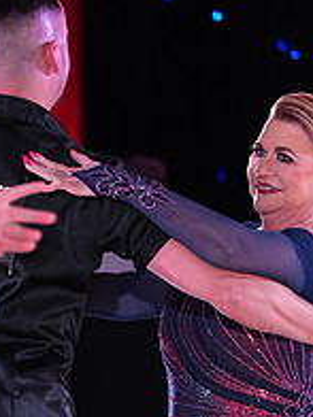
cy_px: 528
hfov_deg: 3.1
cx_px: 182
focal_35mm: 486
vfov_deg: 4.1
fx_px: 5859
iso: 6400
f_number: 4.5
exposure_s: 1/320
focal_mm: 171
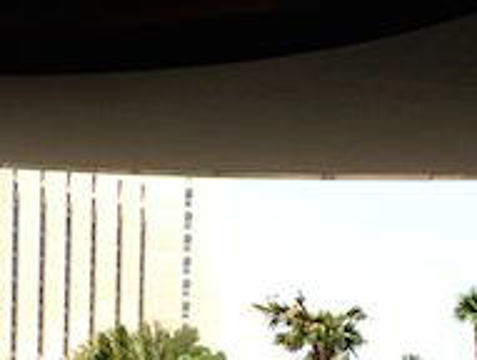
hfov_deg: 19.5
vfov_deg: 14.0
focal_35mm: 100
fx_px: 1381
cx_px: 125
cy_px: 524
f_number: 2.4
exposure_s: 1/1085
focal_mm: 4.12
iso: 50
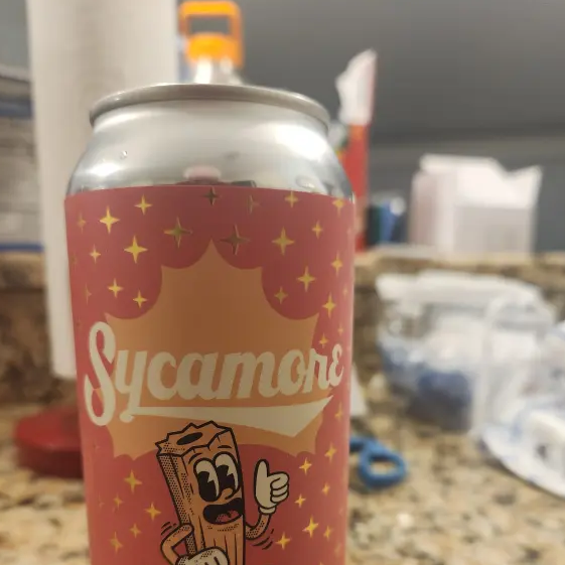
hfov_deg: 55.6
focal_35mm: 29
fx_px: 536
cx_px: 278
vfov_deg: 54.1
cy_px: 393
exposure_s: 1/120
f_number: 1.8
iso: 500
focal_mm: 5.4
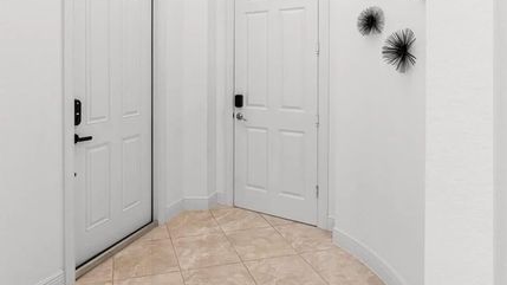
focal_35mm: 25
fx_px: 336
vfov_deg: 44.1
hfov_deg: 73.1
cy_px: 64
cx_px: 199
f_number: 8
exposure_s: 1/4
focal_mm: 16
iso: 400
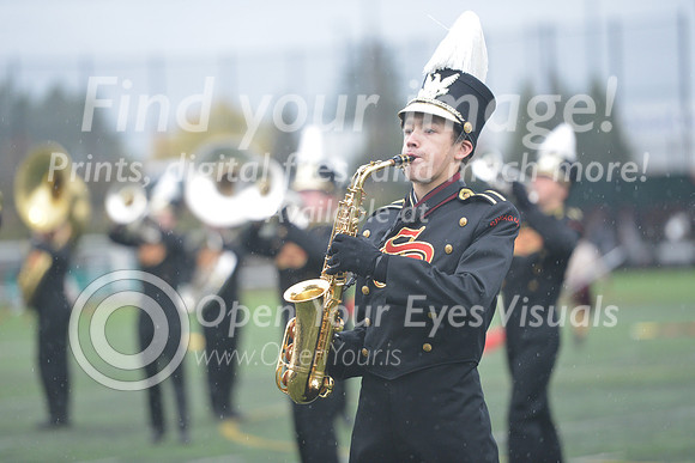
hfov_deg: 10.8
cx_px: 348
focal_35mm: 190
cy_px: 232
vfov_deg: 7.2
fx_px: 3669
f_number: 2.8
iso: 1250
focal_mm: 190
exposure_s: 1/800
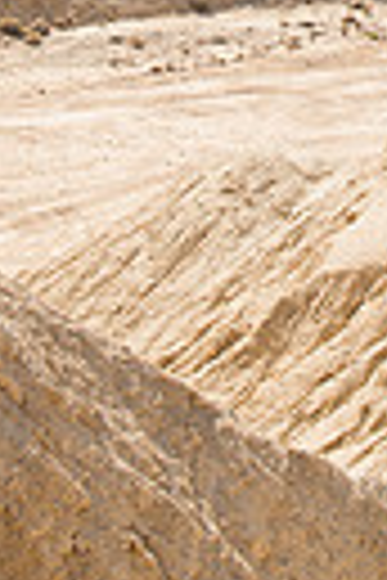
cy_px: -220
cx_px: 441
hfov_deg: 13.6
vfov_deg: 18.9
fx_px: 1580
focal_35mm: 98
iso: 200
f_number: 2.8
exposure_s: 1/2500
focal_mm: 28
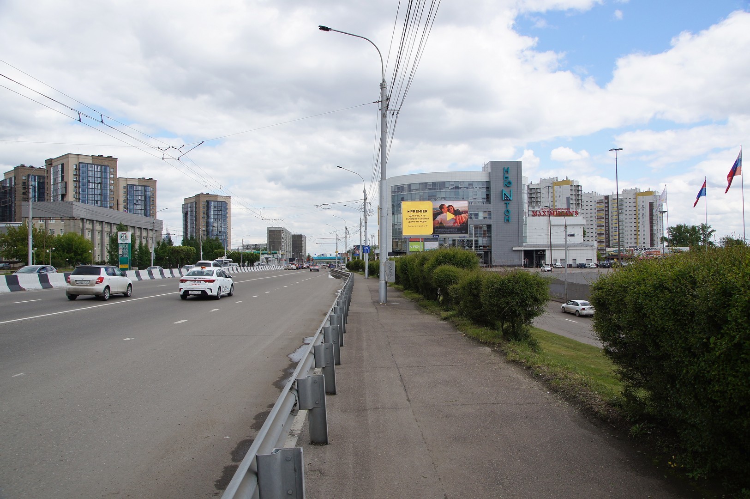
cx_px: 375
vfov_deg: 50.3
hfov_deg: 70.5
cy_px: 250
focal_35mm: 26
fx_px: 531
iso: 100
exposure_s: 1/320
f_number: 6.3
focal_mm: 17
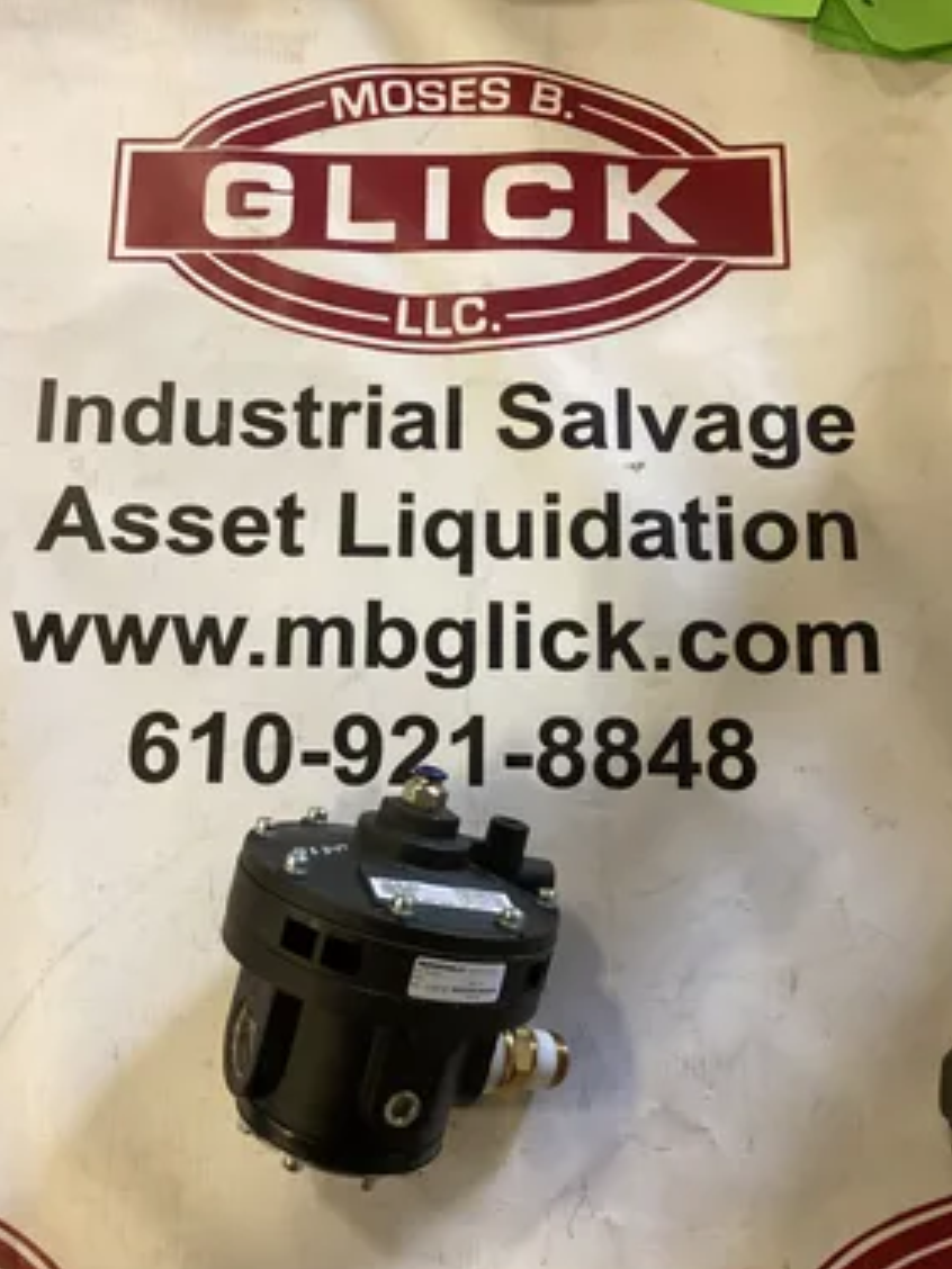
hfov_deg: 42.9
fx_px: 1210
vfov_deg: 55.3
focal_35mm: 33
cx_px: 449
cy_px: 672
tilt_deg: -77.3
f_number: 2.4
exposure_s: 1/50
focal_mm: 3.3
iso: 400
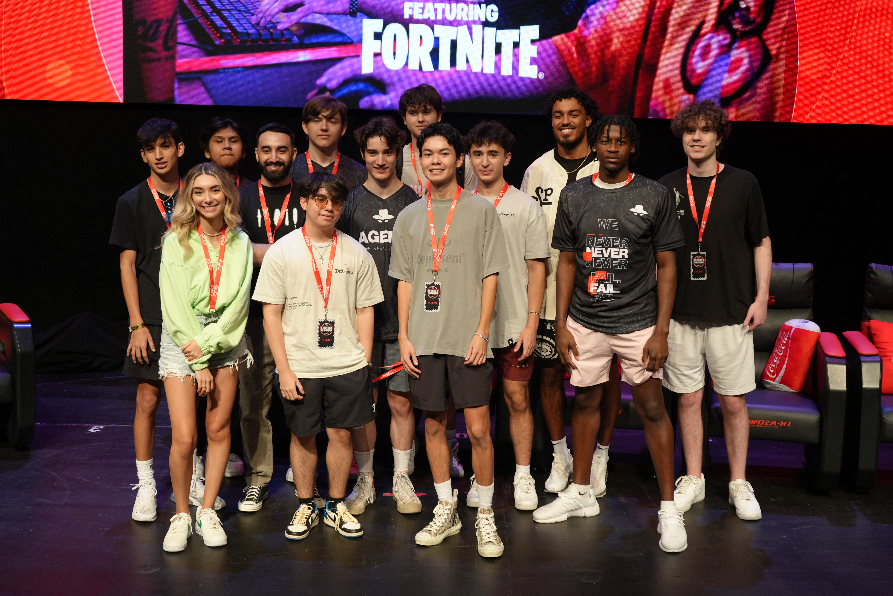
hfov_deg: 41.9
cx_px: 446
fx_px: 1166
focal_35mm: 47
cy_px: 298
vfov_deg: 28.6
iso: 800
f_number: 4.5
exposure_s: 1/160
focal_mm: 47
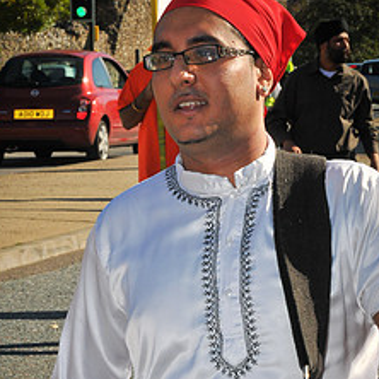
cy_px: 283
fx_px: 2242
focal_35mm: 181
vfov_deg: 9.6
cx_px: 175
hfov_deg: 9.7
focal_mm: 70
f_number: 20
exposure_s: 1/200
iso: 400
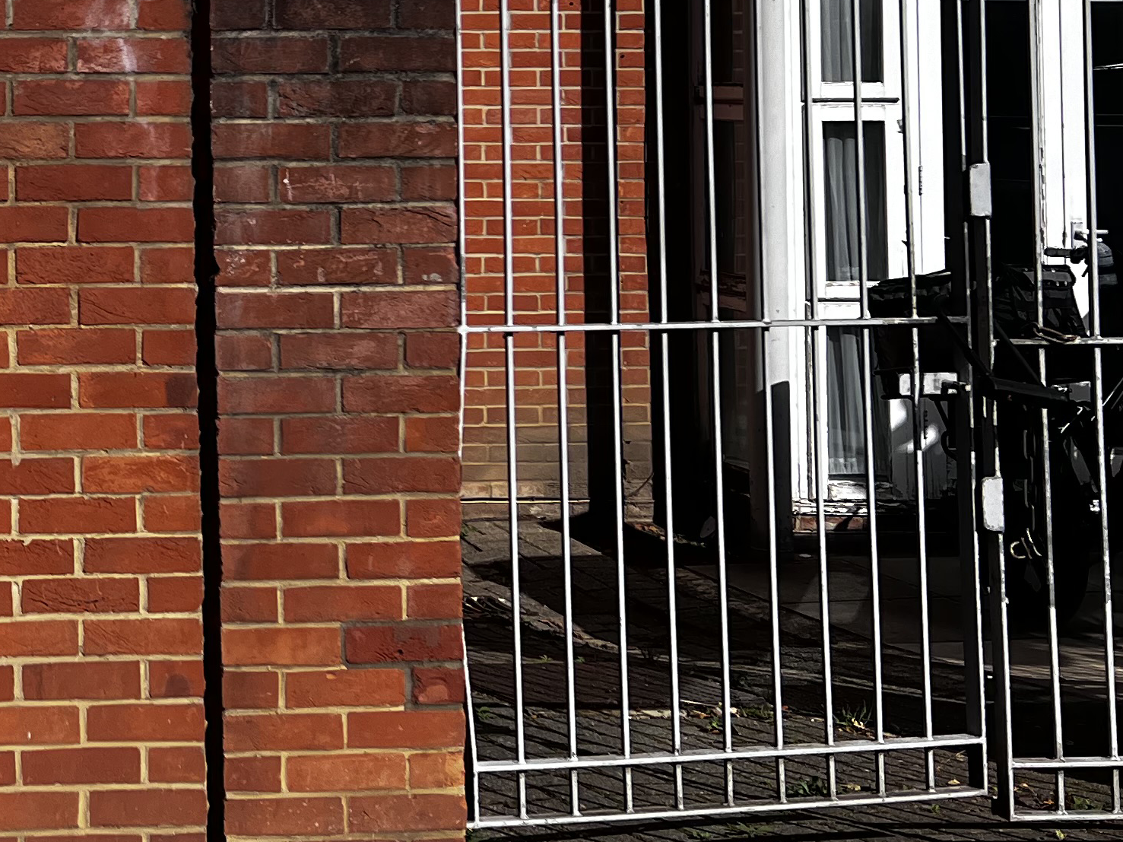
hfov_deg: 24.0
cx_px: -350
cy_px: 56
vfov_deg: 20.2
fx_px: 2303
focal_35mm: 71
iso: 50
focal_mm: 5.7
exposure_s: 1/7463
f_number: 1.5
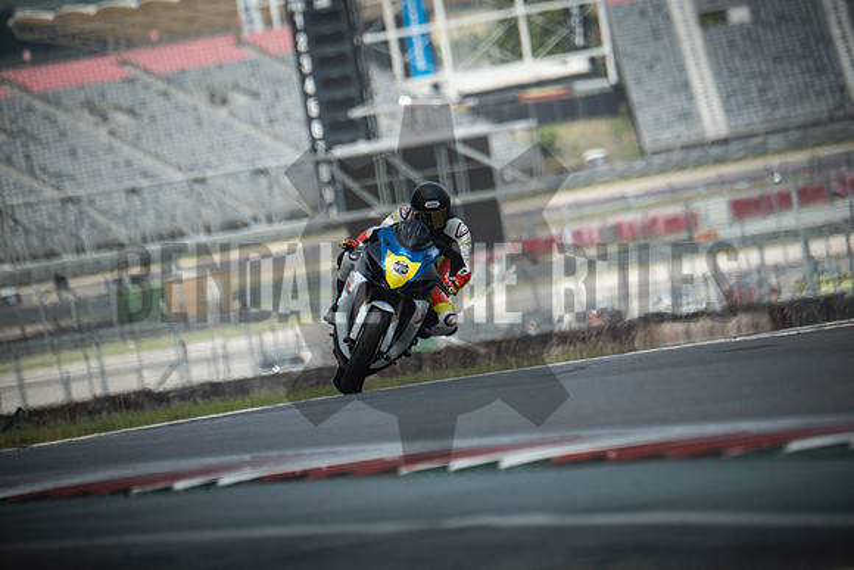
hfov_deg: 3.4
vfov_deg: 2.3
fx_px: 14236
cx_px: 427
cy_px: 285
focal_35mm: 600
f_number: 5.6
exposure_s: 1/2000
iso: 1000
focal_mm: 400
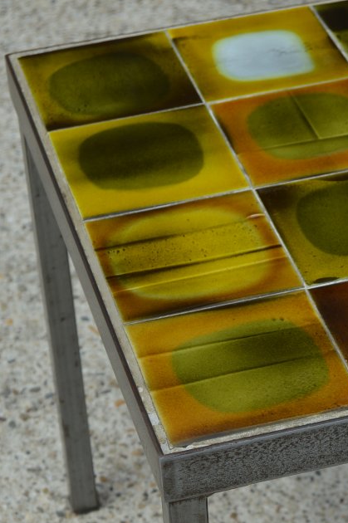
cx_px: 224
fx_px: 1743
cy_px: 445
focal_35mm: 120
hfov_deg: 11.4
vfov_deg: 16.9
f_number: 7.1
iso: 100
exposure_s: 1/250
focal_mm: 42
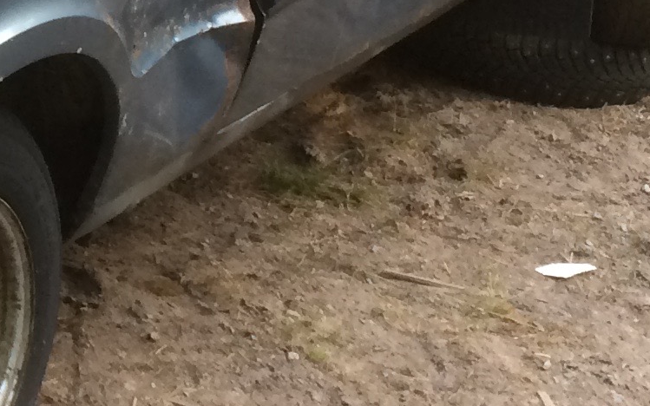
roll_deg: -1.2
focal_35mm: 134
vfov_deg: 9.7
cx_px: -299
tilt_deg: -16.7
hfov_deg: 14.6
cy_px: 12
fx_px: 2374
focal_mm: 4.15
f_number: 2.2
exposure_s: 1/33
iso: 32
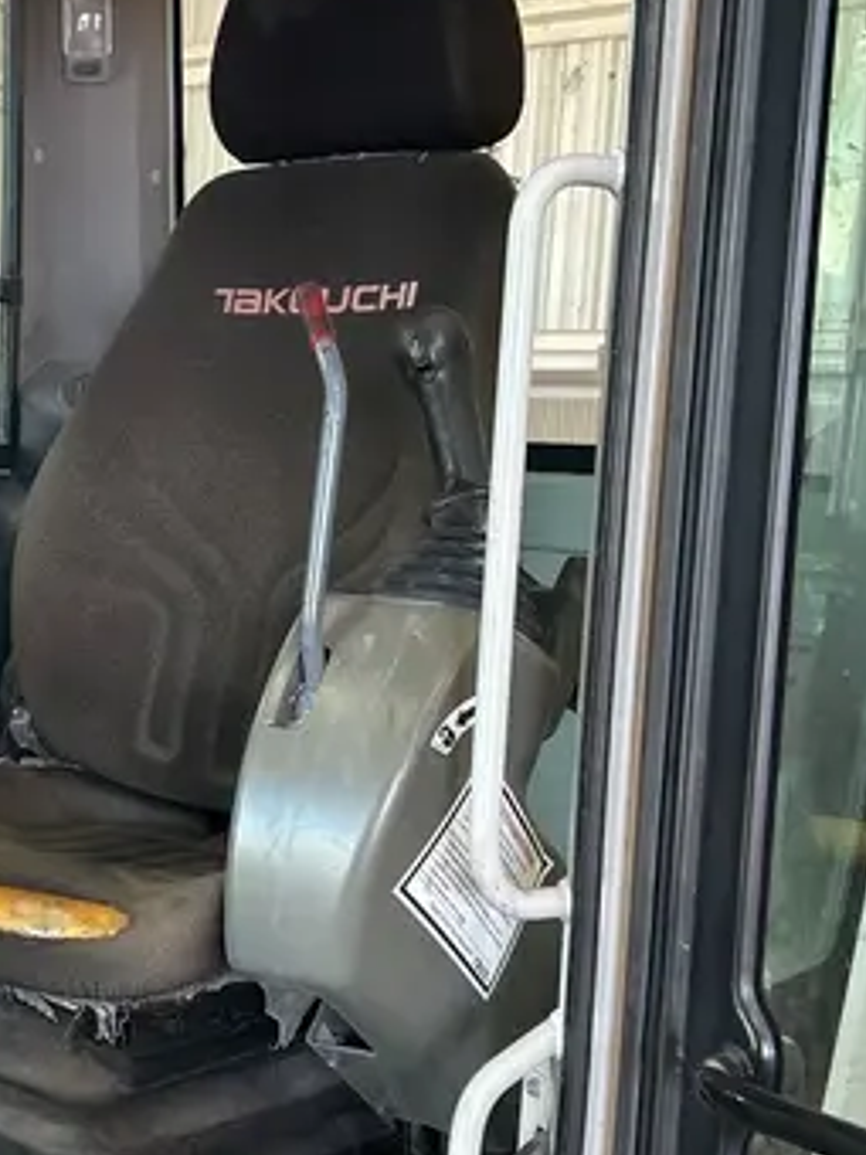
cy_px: 569
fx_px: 1868
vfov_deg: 34.3
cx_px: 88
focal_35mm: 56
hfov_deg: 25.3
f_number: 1.5
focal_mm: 5.7
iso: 125
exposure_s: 1/70
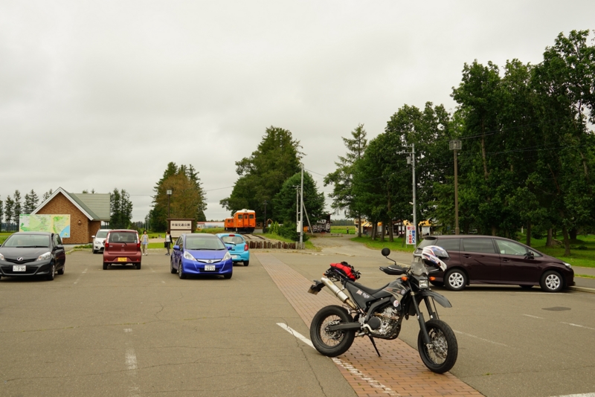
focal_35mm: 32
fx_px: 529
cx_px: 298
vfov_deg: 41.1
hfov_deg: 58.7
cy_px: 198
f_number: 9.5
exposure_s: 1/125
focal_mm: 32
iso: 100
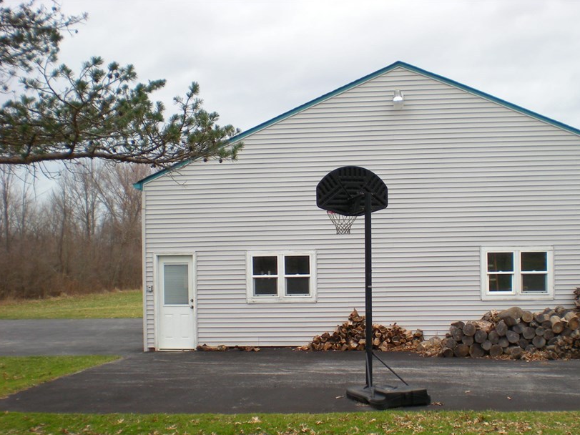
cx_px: 360
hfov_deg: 39.4
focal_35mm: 48
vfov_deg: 30.1
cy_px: 273
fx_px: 804
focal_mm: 6.3
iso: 64
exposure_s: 1/141
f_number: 4.6
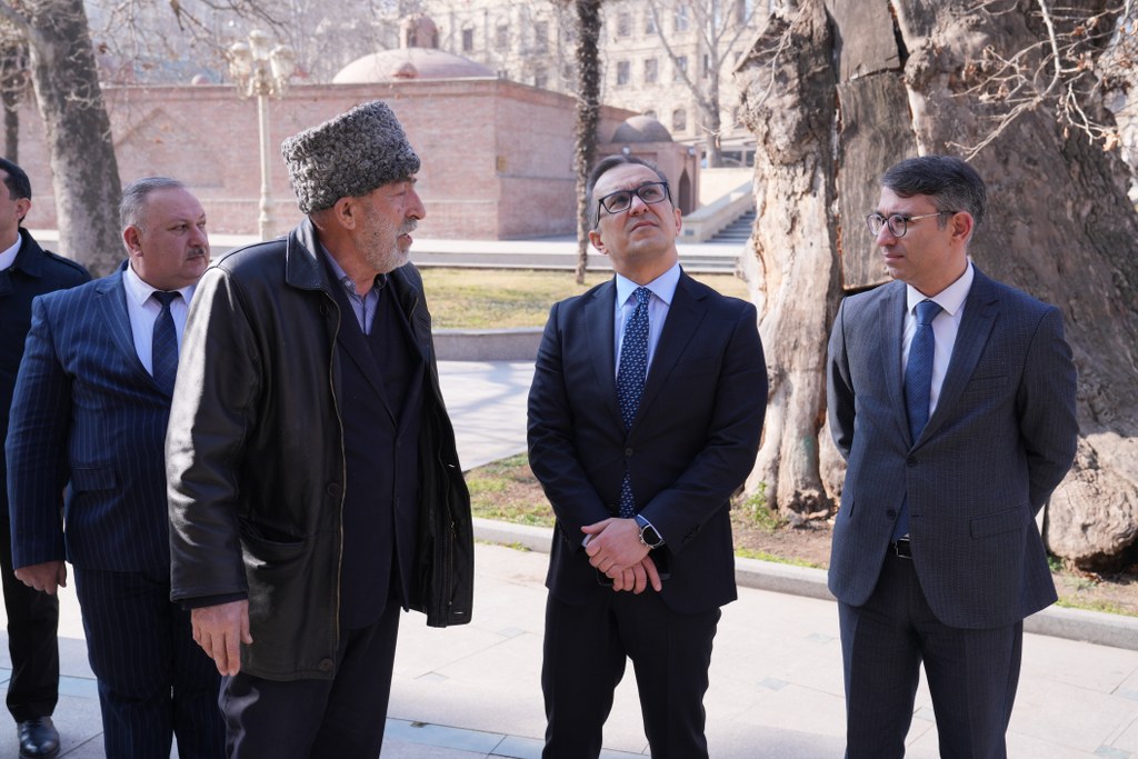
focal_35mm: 39
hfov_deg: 49.5
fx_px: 1233
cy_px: 380
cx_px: 569
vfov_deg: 34.2
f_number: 5
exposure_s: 1/400
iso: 250
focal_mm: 39
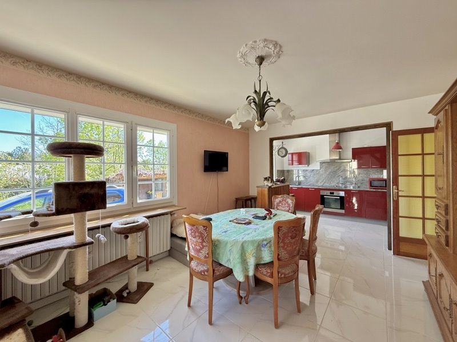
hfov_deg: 102.1
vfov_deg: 85.7
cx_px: 228
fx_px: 185
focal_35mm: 14
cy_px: 171
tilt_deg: +0.2
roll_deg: +0.7
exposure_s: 1/99
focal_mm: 2.22
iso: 160
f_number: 2.2
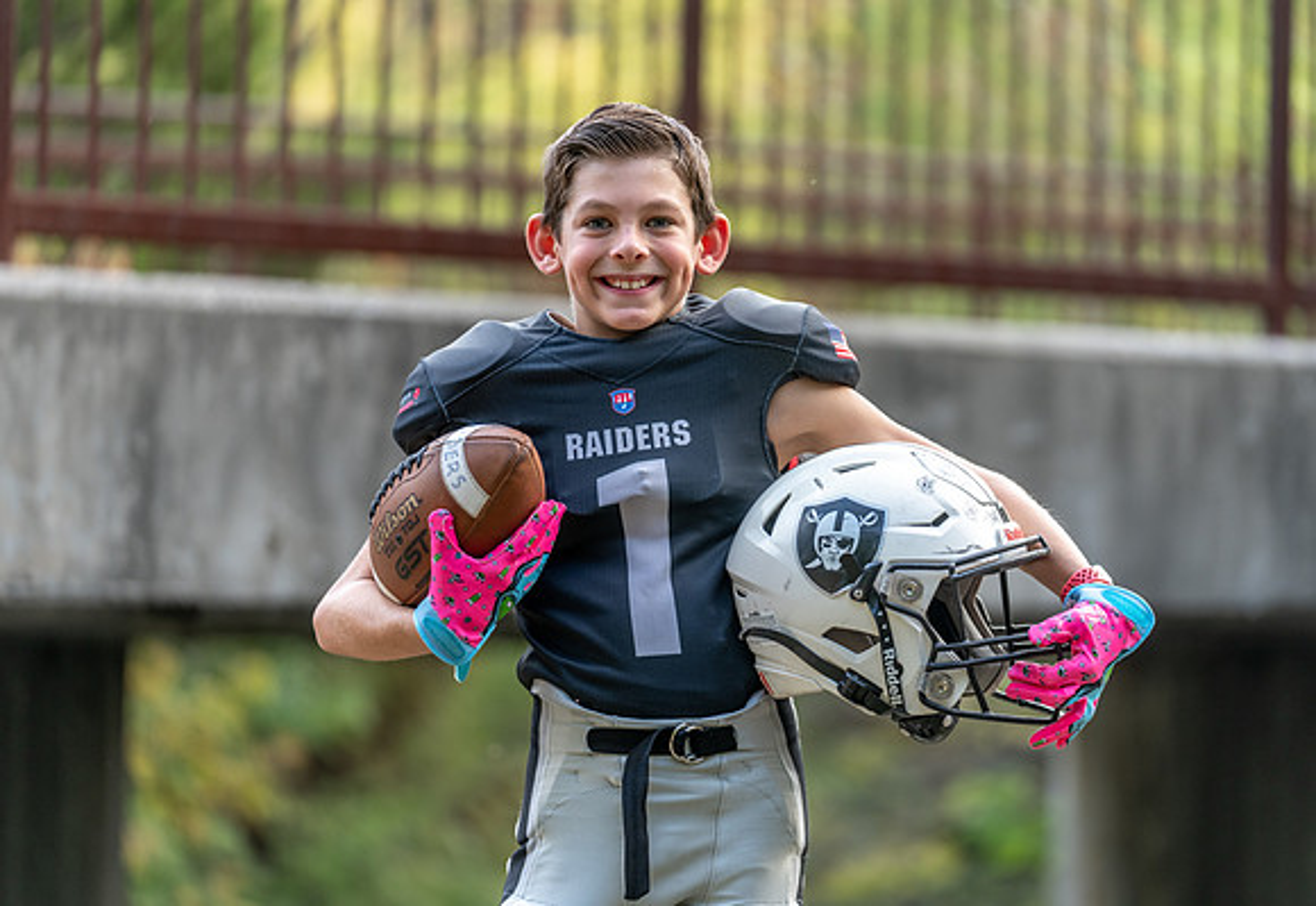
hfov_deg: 12.7
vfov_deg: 8.7
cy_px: 432
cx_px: 711
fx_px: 5925
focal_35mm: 160
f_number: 2.8
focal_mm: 150
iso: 500
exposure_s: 1/320
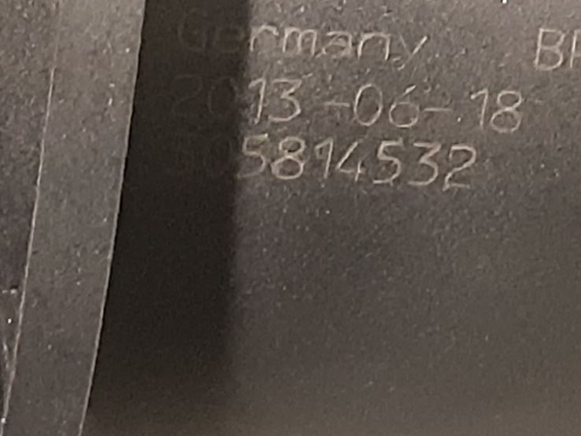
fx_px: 1208
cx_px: 453
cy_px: -105
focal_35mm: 72
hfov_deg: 26.6
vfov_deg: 19.1
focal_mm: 3.93
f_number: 1.7
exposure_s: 1/17
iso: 640
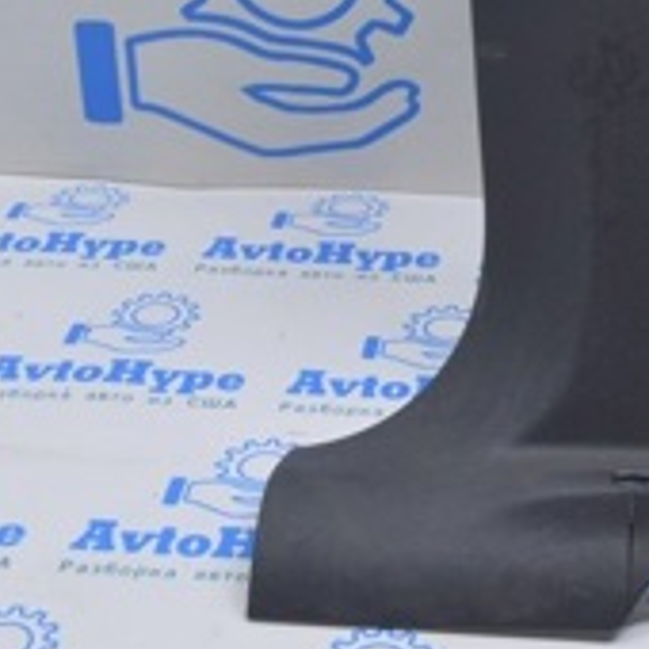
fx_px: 2036
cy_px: -109
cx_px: 512
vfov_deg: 17.4
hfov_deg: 18.0
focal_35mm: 96
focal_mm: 20
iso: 400
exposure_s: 1/20
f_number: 5.6
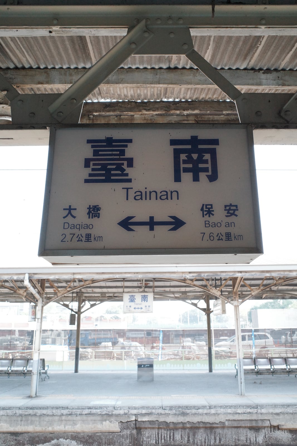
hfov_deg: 46.4
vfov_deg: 65.5
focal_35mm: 28
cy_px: 223
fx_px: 346
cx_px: 148
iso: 1600
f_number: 5
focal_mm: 18.3
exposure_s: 1/400
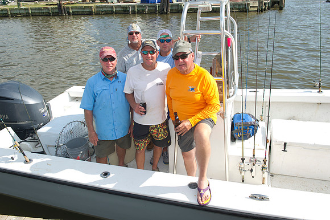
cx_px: 165
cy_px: 110
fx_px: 266
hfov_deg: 63.7
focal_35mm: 29
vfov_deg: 44.9
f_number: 8
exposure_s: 1/250
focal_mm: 29
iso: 125
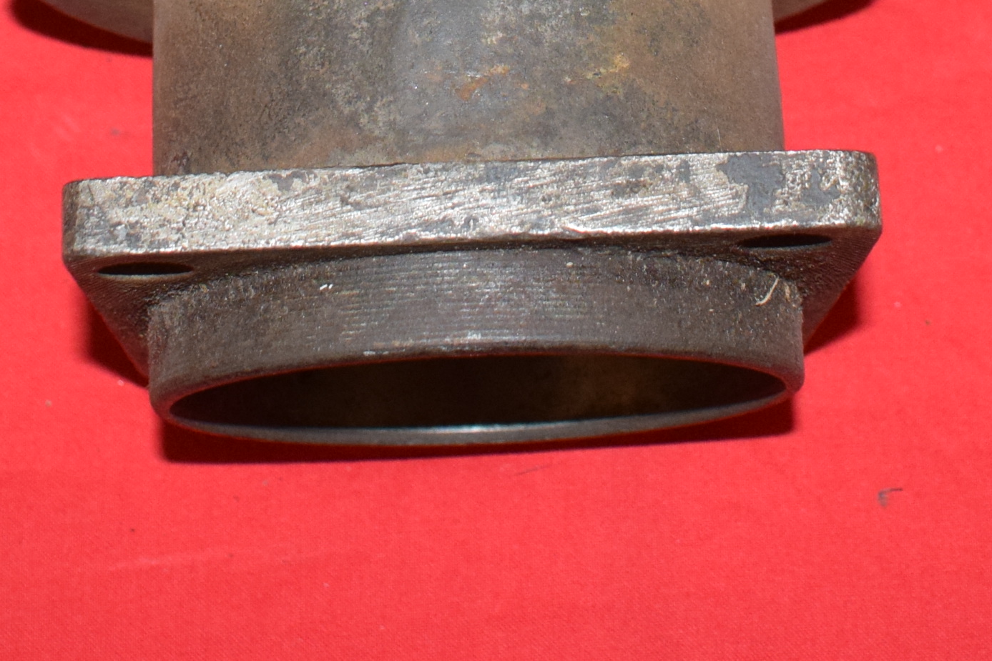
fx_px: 2949
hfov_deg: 19.1
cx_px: 520
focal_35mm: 107
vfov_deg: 12.1
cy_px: -409
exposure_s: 1/200
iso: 1250
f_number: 5
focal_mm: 22
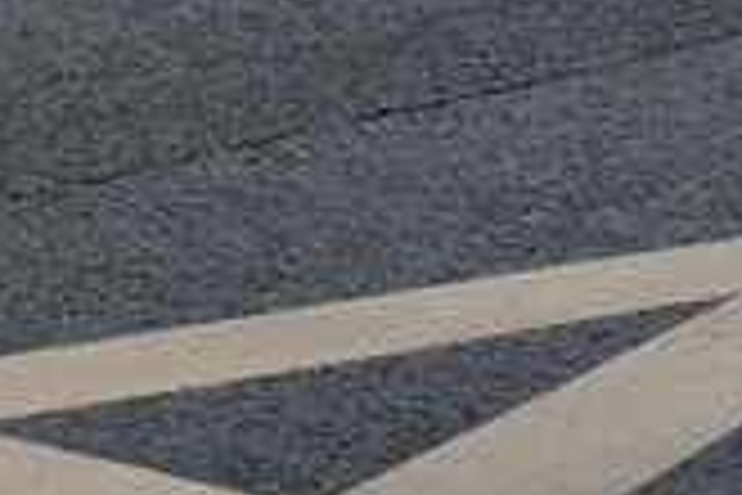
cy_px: -904
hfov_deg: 7.8
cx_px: -1016
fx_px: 5091
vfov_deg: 5.3
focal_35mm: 247
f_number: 8
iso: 160
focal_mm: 34
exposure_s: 1/40
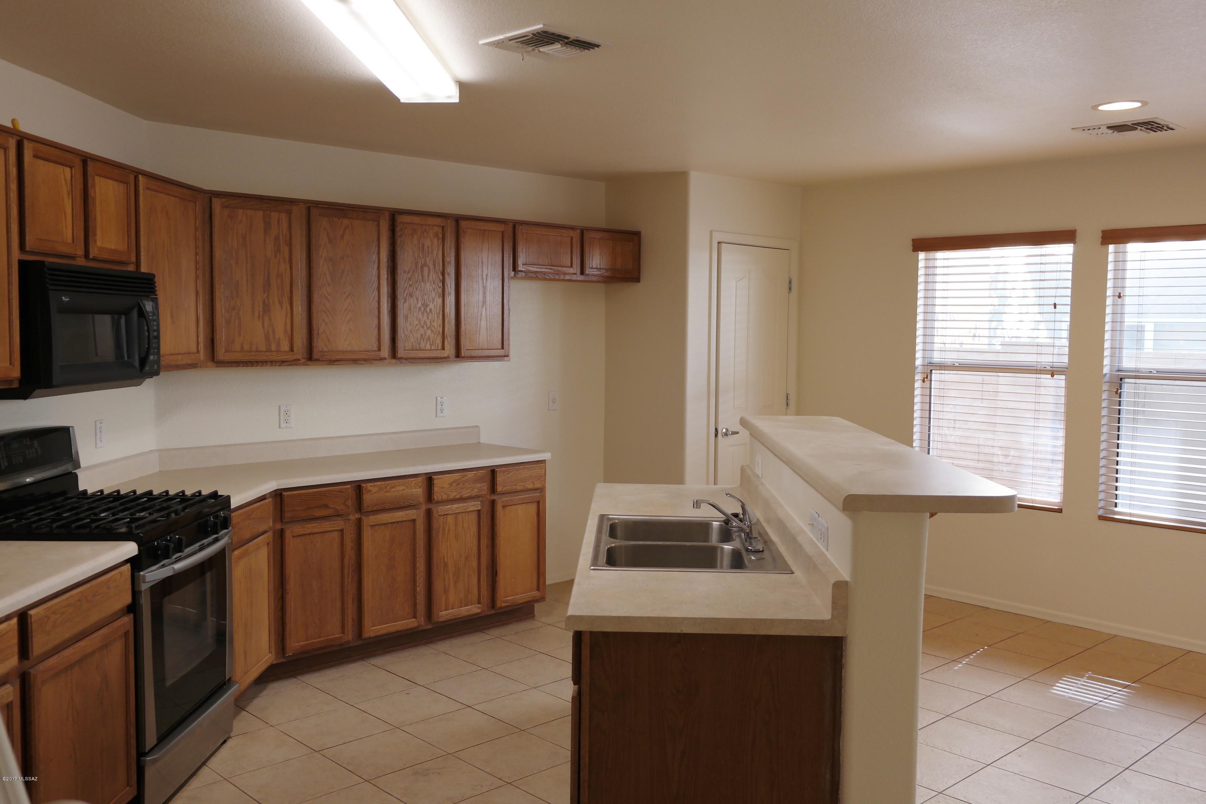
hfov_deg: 61.9
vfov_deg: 43.6
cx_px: 603
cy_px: 402
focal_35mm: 30
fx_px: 1005
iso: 200
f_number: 3.5
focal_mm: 20
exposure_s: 1/40
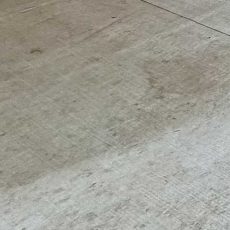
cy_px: -195
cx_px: 565
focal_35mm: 71
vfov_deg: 18.5
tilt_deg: -6.6
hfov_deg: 14.5
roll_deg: +0.4
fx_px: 534
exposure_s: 1/120
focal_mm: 2.22
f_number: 2.2
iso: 200
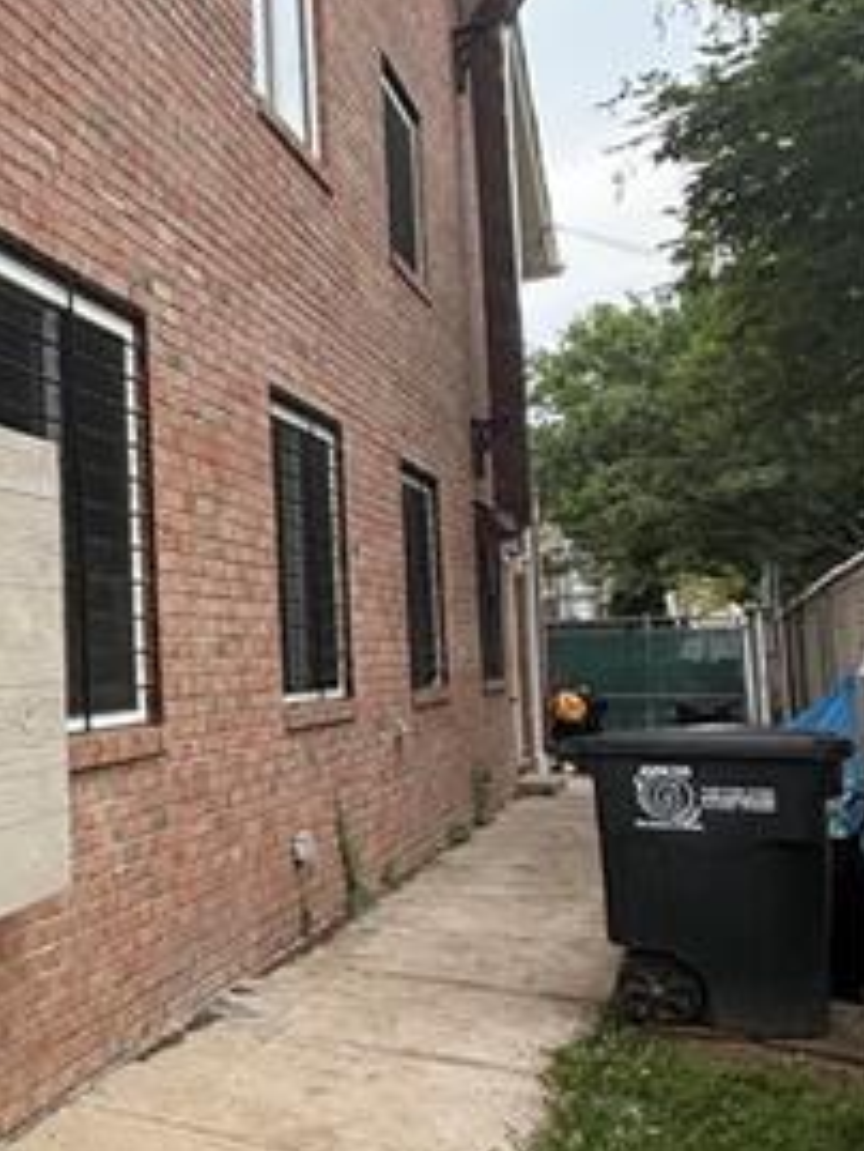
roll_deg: +1.0
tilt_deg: +3.1
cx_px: -351
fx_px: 1330
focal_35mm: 40
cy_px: 629
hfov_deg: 27.6
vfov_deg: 46.7
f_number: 2.2
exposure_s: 1/514
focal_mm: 2.22
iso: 50
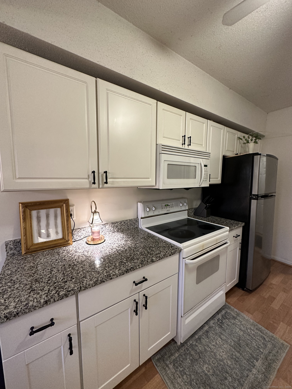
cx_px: 146
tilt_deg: -6.4
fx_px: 157
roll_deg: -1.0
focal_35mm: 14
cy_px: 194
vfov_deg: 102.1
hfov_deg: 85.7
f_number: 2.2
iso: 320
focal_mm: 2.22
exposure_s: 1/60
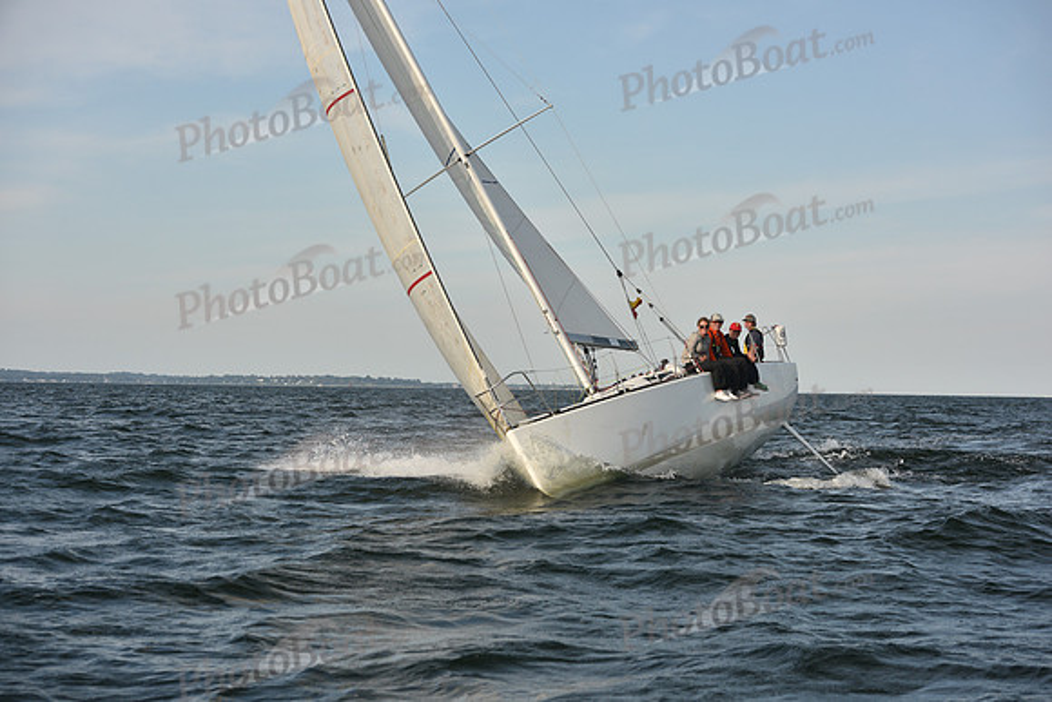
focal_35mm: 70
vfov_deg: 19.5
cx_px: 526
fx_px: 2046
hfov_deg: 28.8
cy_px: 351
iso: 250
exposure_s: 1/640
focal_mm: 70
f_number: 5.6
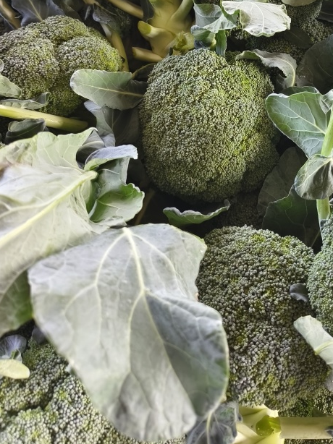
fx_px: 513
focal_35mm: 40
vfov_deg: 43.9
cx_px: 262
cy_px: 71
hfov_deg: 34.9
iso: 294
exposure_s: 1/100
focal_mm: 5.5
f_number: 1.75
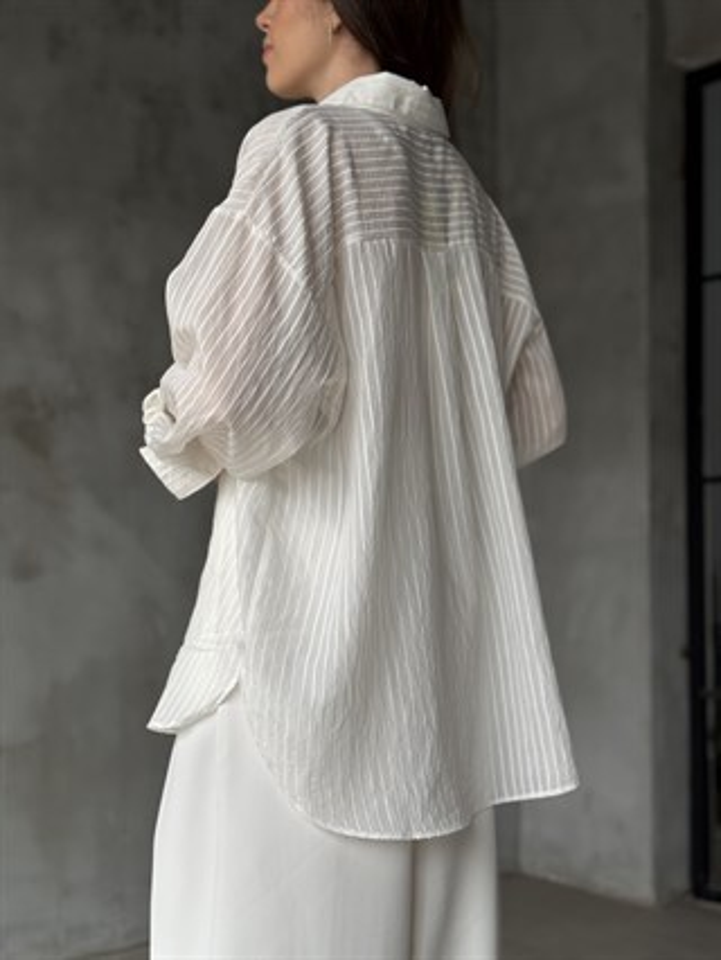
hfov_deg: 30.3
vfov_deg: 39.6
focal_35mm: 48
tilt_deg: +2.8
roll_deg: -0.5
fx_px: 1332
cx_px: 360
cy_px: 480
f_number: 1.78
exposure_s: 1/94
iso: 100
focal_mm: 6.76
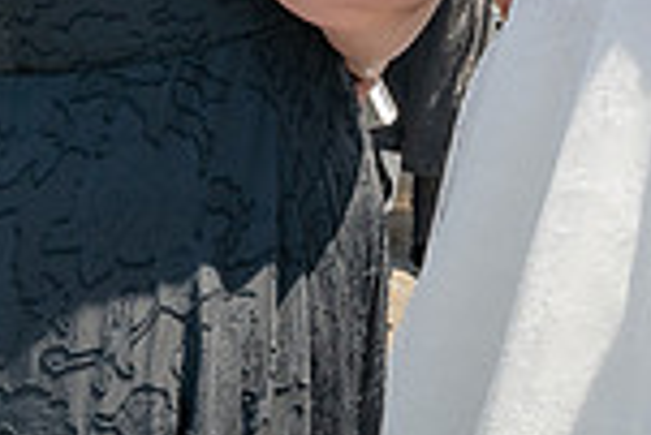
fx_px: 2226
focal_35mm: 123
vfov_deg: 10.8
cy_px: -179
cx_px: 354
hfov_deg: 16.6
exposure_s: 1/200
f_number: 9
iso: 200
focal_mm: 32
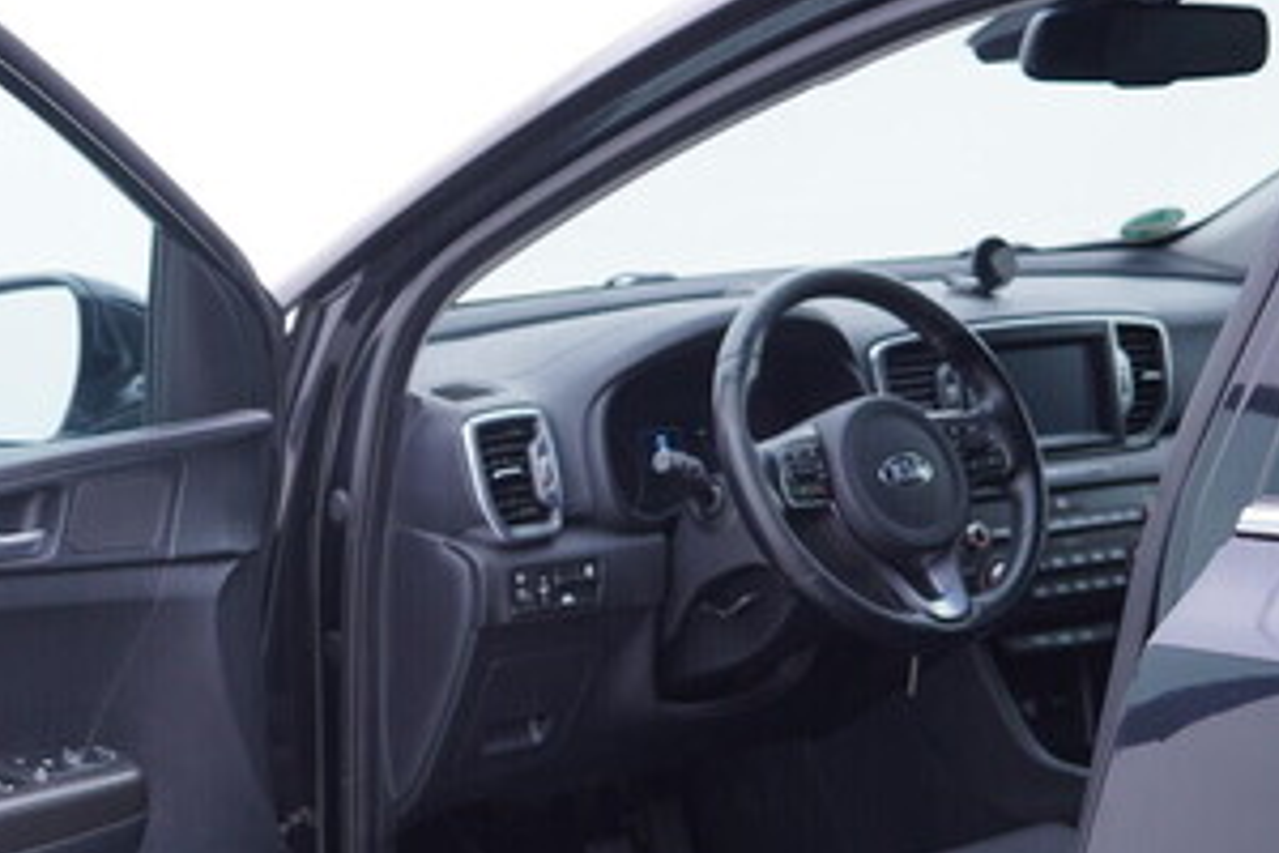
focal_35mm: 66
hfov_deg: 29.8
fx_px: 2345
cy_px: 621
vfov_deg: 20.5
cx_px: 252
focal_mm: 24
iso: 125
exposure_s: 1/40
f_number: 3.2
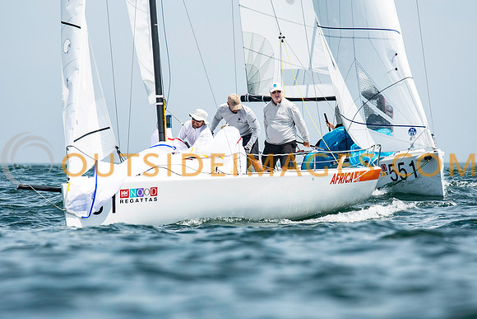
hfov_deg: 4.4
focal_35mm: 468
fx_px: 6200
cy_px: 160
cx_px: 238
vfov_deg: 2.9
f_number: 5.6
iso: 200
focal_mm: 300
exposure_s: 1/1600
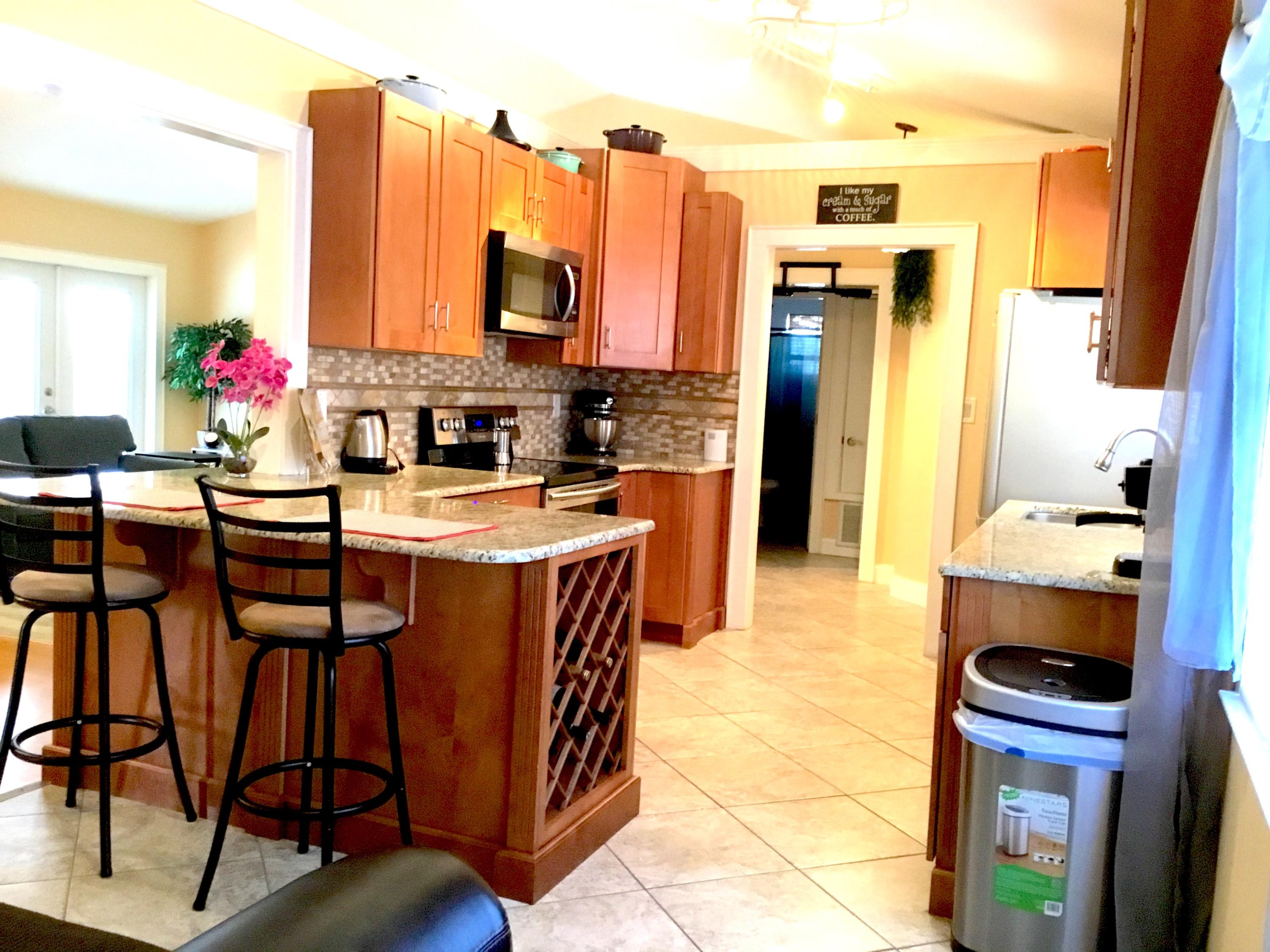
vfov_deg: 45.4
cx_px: 635
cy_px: 476
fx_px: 1137
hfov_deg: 58.4
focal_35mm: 31
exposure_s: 1/17
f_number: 2.4
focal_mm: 3.3
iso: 200
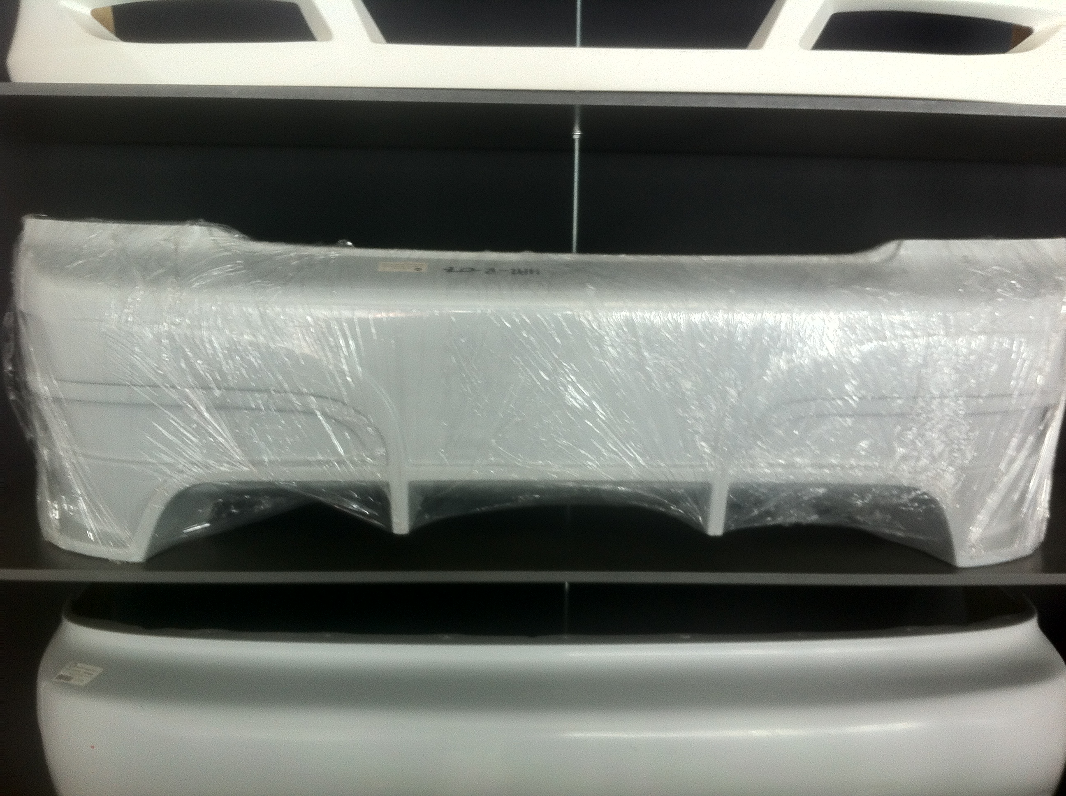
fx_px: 1076
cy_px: 398
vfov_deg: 40.6
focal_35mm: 35
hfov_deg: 52.7
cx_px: 533
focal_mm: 3.85
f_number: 2.8
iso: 80
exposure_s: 1/20
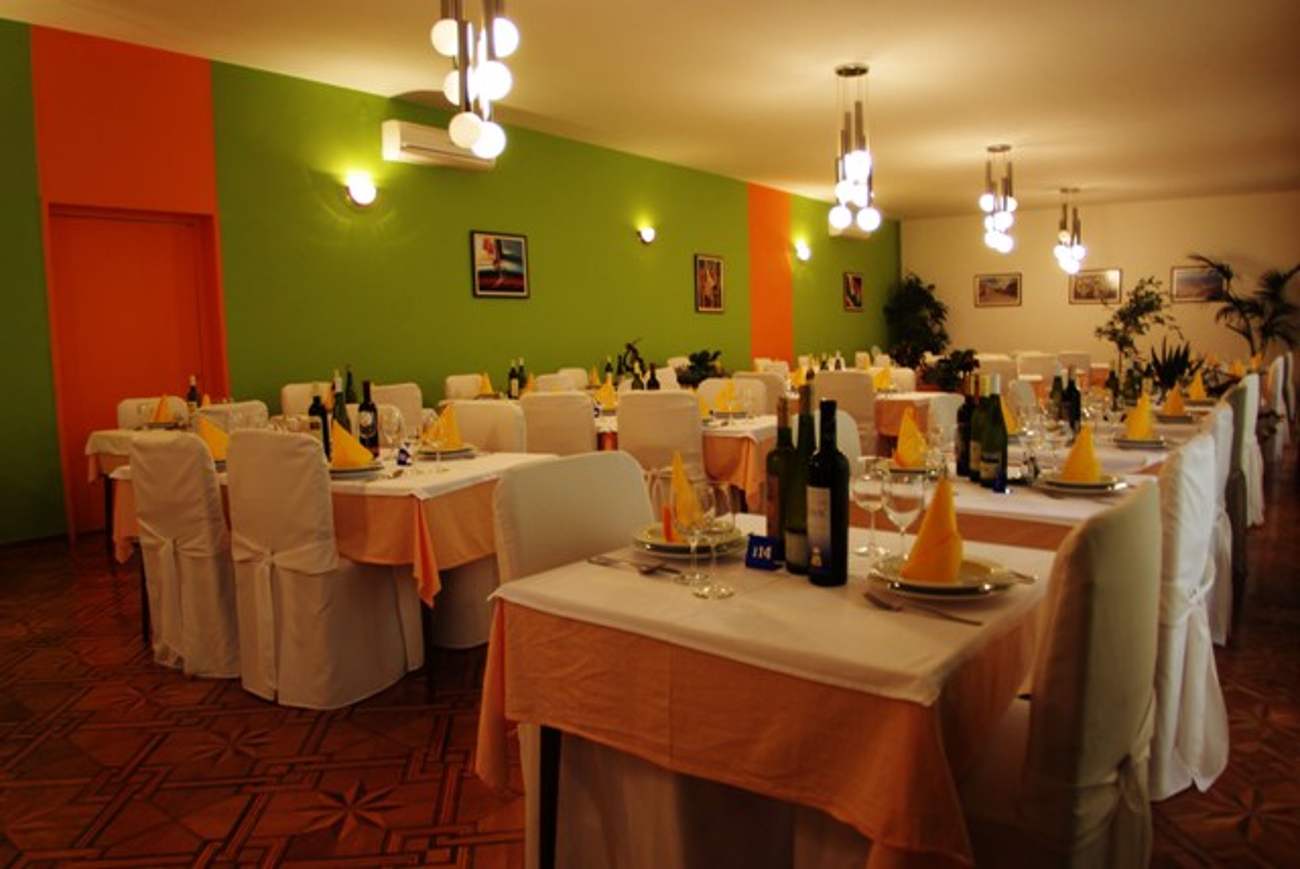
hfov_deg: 71.5
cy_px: 434
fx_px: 904
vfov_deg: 51.4
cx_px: 650
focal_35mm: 25
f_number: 4.5
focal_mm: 17
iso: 100
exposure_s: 1/4
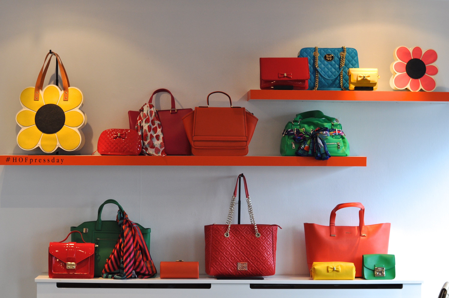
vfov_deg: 18.1
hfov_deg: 27.0
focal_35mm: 75
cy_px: 149
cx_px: 224
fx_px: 934
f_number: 4.5
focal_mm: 50
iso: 400
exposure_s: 1/80
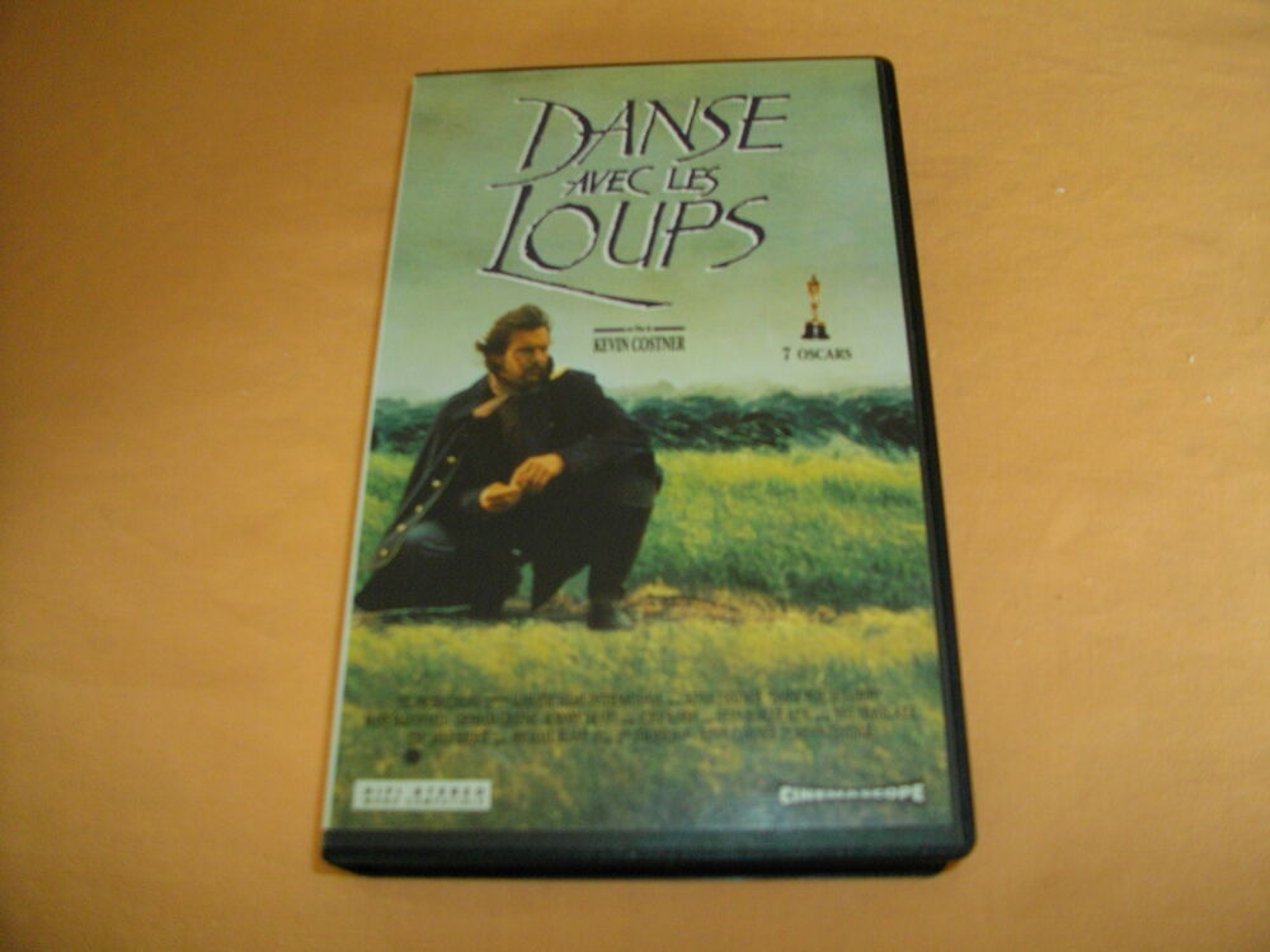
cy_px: 476
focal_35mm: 32
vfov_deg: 44.2
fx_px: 1174
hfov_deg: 56.8
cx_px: 635
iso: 200
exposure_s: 1/50
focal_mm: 5.7
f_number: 2.9
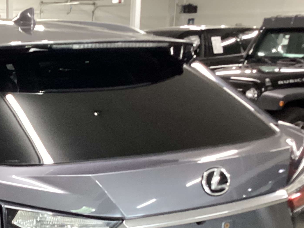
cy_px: 229
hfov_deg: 25.6
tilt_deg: -18.9
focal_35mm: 73
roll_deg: -0.8
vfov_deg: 19.6
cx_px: 13
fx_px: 641
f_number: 2.4
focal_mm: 3.3
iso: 320
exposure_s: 1/40
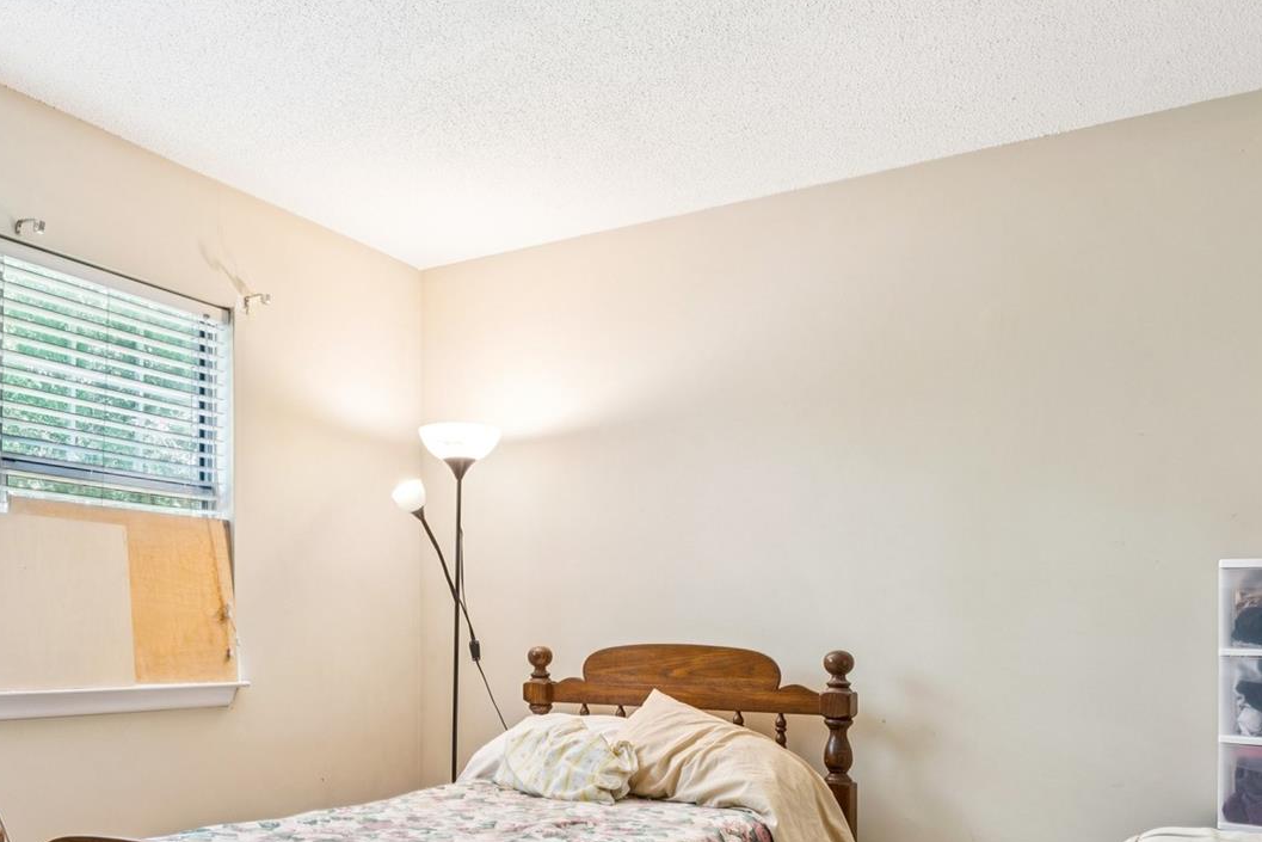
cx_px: 485
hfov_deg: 57.8
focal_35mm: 32
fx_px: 1128
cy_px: 649
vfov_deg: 39.6
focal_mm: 16.6
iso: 100
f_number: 13
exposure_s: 2.5
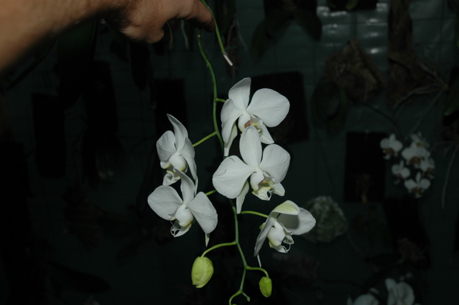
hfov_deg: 45.0
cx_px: 230
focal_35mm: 44
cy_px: 152
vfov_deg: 30.8
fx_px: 554
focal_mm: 29
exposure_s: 1/60
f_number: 4
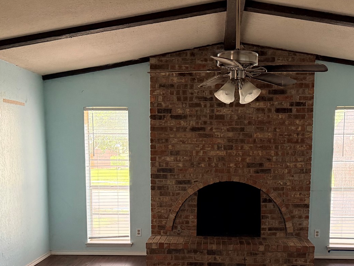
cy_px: 208
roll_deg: -0.3
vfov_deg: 30.2
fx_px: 481
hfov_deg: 40.4
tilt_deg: -7.1
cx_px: 197
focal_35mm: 47
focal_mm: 6.76
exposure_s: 1/60
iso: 500
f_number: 1.78
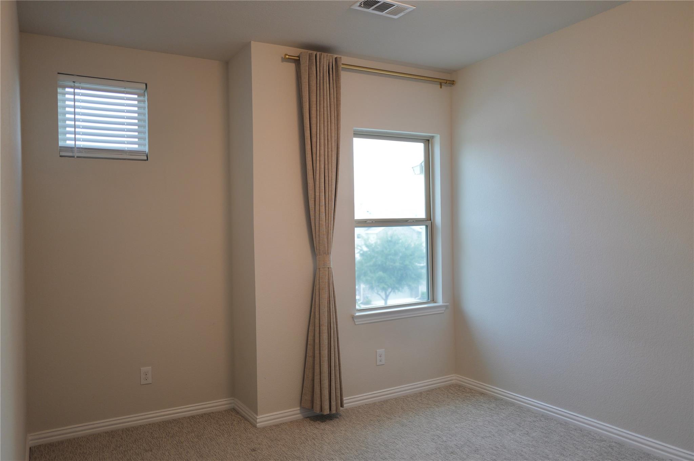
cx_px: 347
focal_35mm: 28
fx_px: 539
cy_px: 230
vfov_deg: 46.3
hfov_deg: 65.5
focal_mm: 28
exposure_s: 1/80
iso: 250
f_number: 1.7
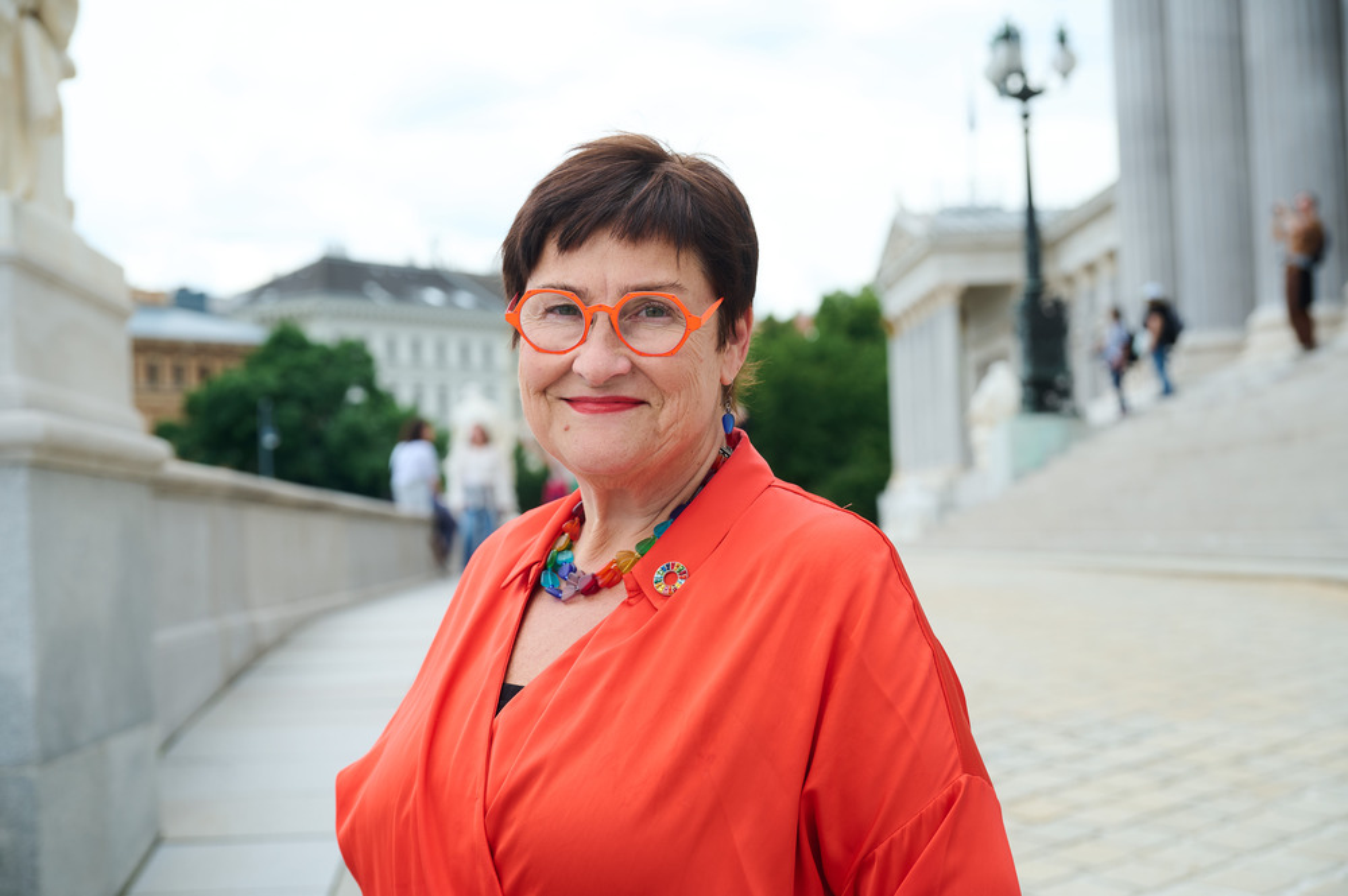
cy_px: 448
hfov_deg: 35.1
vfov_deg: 23.7
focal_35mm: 57
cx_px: 674
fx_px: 2133
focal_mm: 57
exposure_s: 1/320
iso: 79
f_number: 5
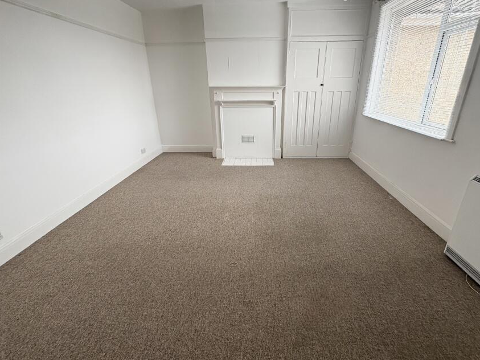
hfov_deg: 91.0
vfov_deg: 74.7
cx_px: 252
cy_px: 171
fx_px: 236
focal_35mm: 17
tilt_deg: -19.3
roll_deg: +1.2
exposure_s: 1/99
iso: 80
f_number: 2.2
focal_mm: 2.22
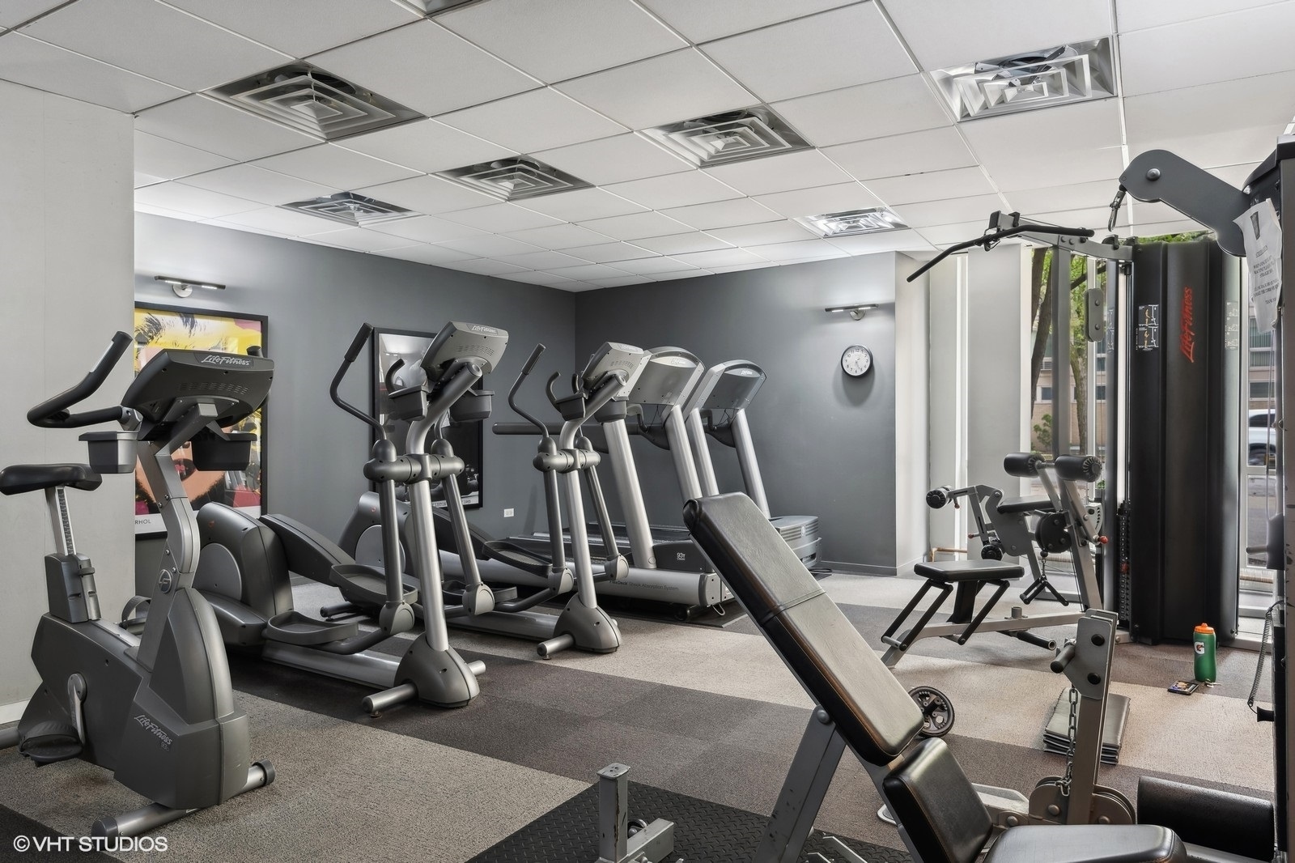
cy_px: 432
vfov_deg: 57.2
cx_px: 648
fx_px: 791
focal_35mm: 22
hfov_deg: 78.6
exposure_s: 1/2
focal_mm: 22
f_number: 8
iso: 400
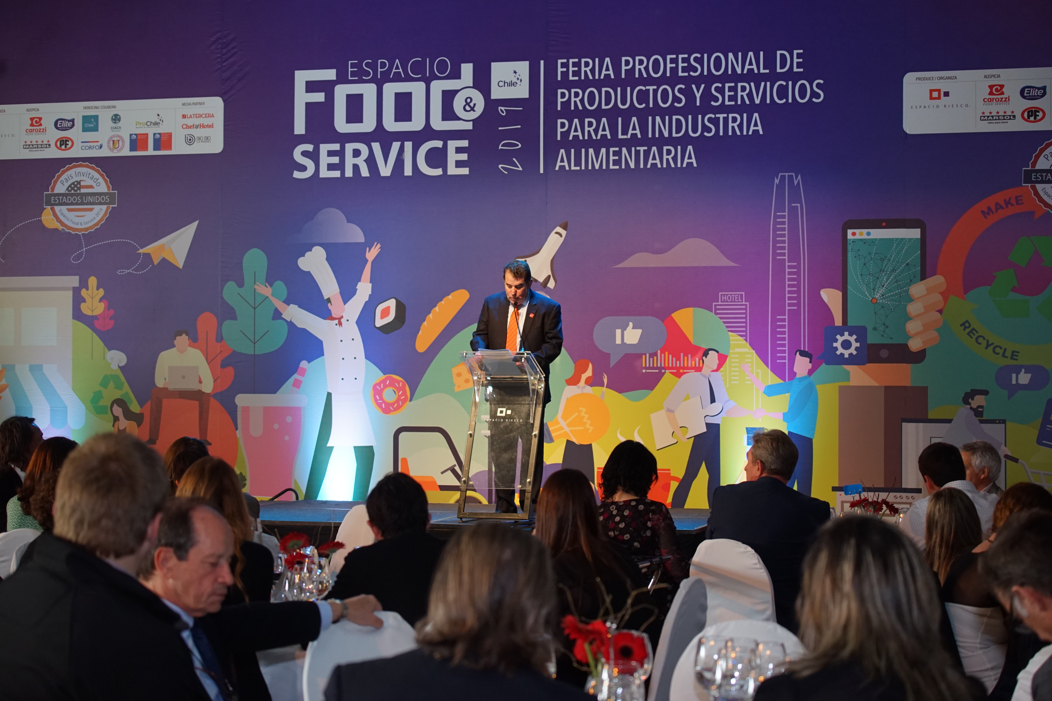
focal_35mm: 70
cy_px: 350
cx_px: 526
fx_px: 2045
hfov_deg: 28.8
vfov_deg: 19.5
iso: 1000
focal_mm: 70
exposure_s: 1/100
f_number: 4.5
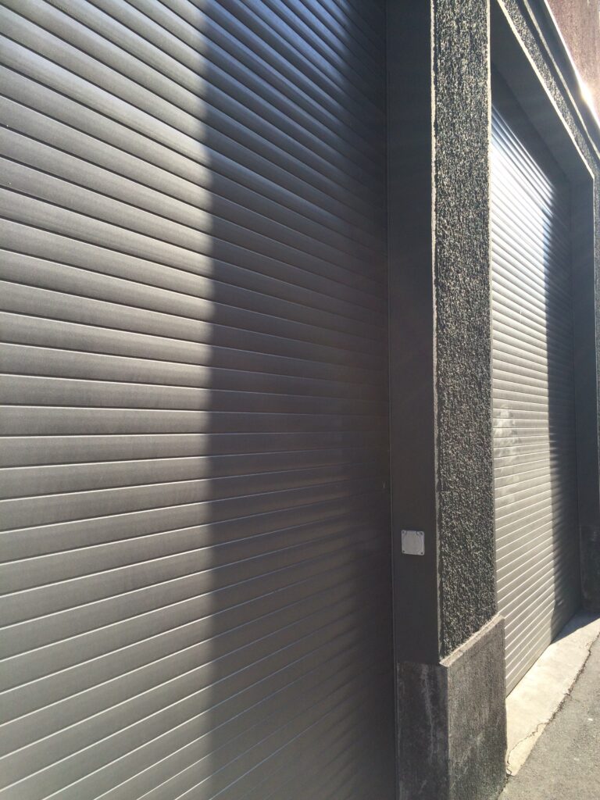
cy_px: 400
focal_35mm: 29
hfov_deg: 48.2
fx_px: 670
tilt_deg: +1.4
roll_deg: +0.8
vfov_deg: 61.7
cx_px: 300
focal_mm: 4.15
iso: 32
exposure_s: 1/820
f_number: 2.2
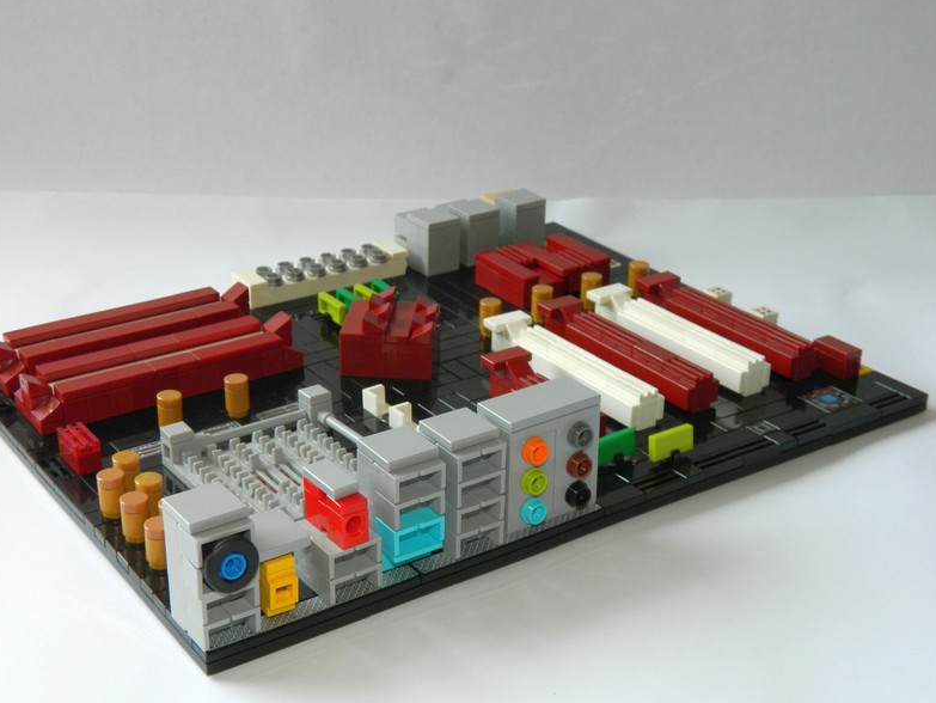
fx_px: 1461
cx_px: 434
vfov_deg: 27.0
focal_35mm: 54
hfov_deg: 35.5
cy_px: 400
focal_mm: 8.4
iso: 100
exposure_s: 1/30
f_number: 3.6
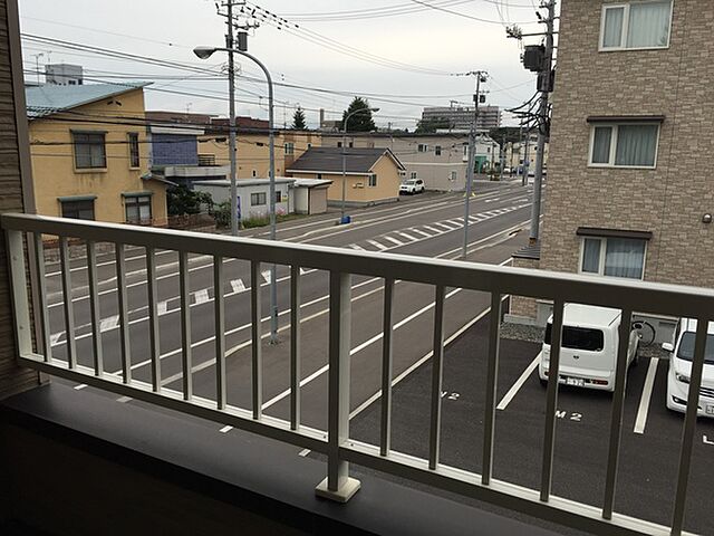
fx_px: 598
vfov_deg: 48.2
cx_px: 357
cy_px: 268
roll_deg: -1.2
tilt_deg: -12.2
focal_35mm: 29
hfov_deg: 61.7
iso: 32
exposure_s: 1/719
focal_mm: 4.15
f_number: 2.2
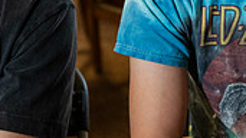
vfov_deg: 7.0
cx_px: 249
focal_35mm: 171
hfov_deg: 12.4
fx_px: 1115
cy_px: -83
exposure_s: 1/160
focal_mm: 48
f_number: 2.8
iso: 1250
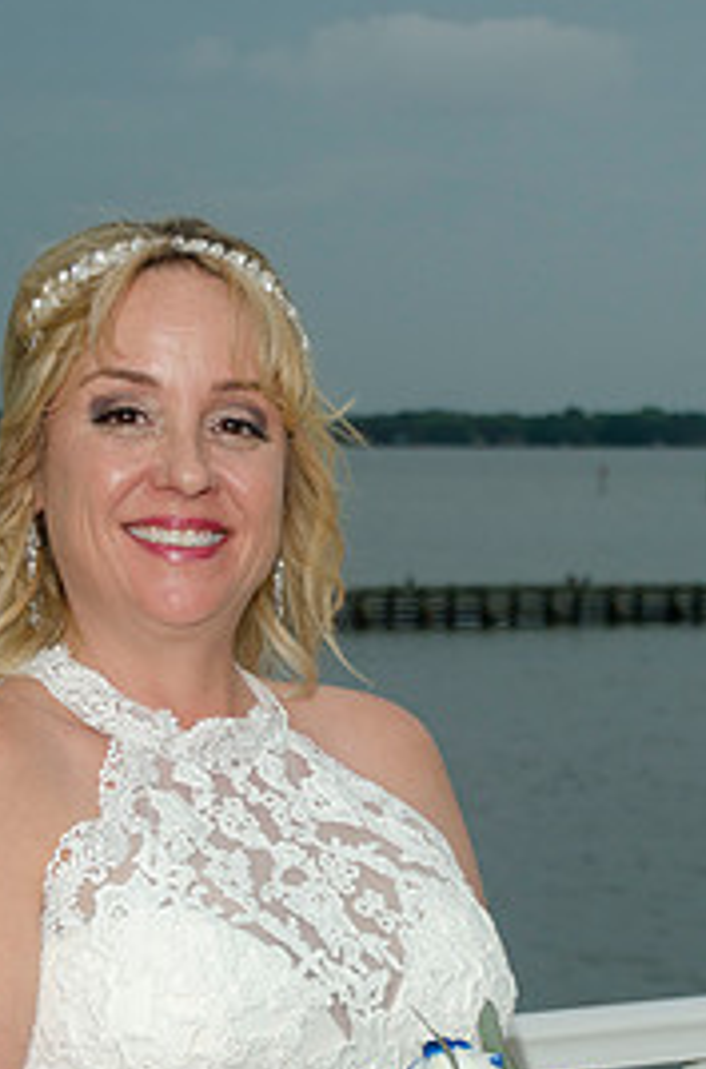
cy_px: 870
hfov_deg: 10.8
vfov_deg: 16.2
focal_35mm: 126
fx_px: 3730
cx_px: 215
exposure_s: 1/250
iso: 200
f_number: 6.3
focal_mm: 50
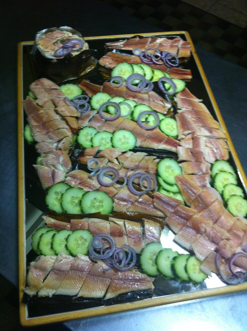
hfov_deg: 40.6
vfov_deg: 52.7
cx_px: 124
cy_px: 166
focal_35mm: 35
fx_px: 334
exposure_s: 1/15
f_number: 2.8
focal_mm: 3.85
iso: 125
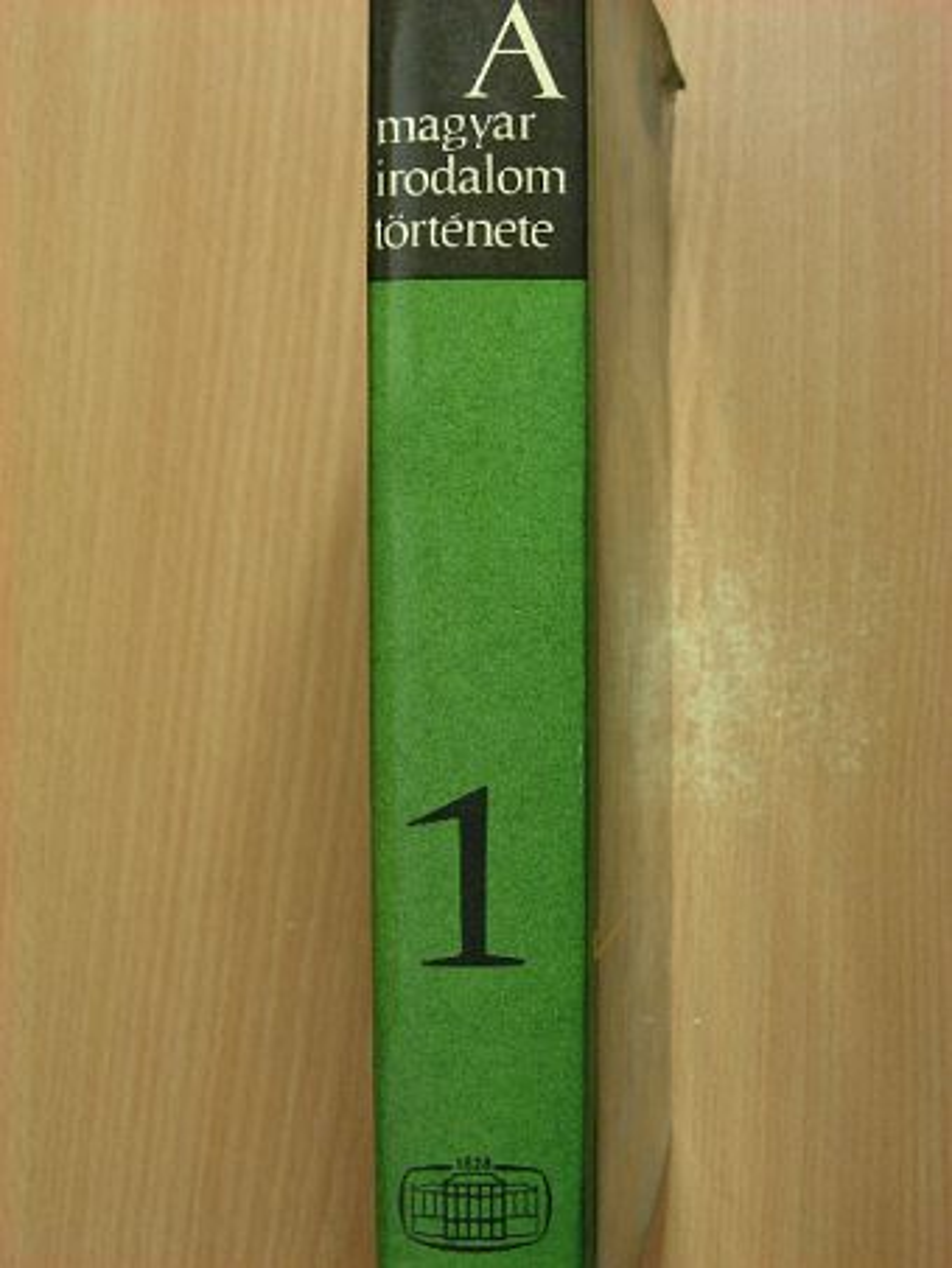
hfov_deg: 27.5
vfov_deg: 36.2
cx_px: 476
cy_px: 634
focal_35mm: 53
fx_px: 1943
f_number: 3.5
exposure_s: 1/29.8
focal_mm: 8.8
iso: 89
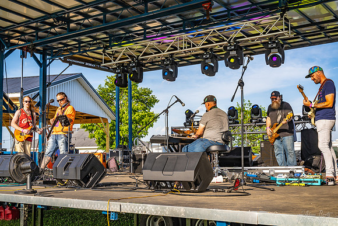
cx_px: 169
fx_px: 423
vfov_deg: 29.9
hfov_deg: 43.6
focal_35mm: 45
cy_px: 113
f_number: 9
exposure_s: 1/250
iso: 200
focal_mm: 45
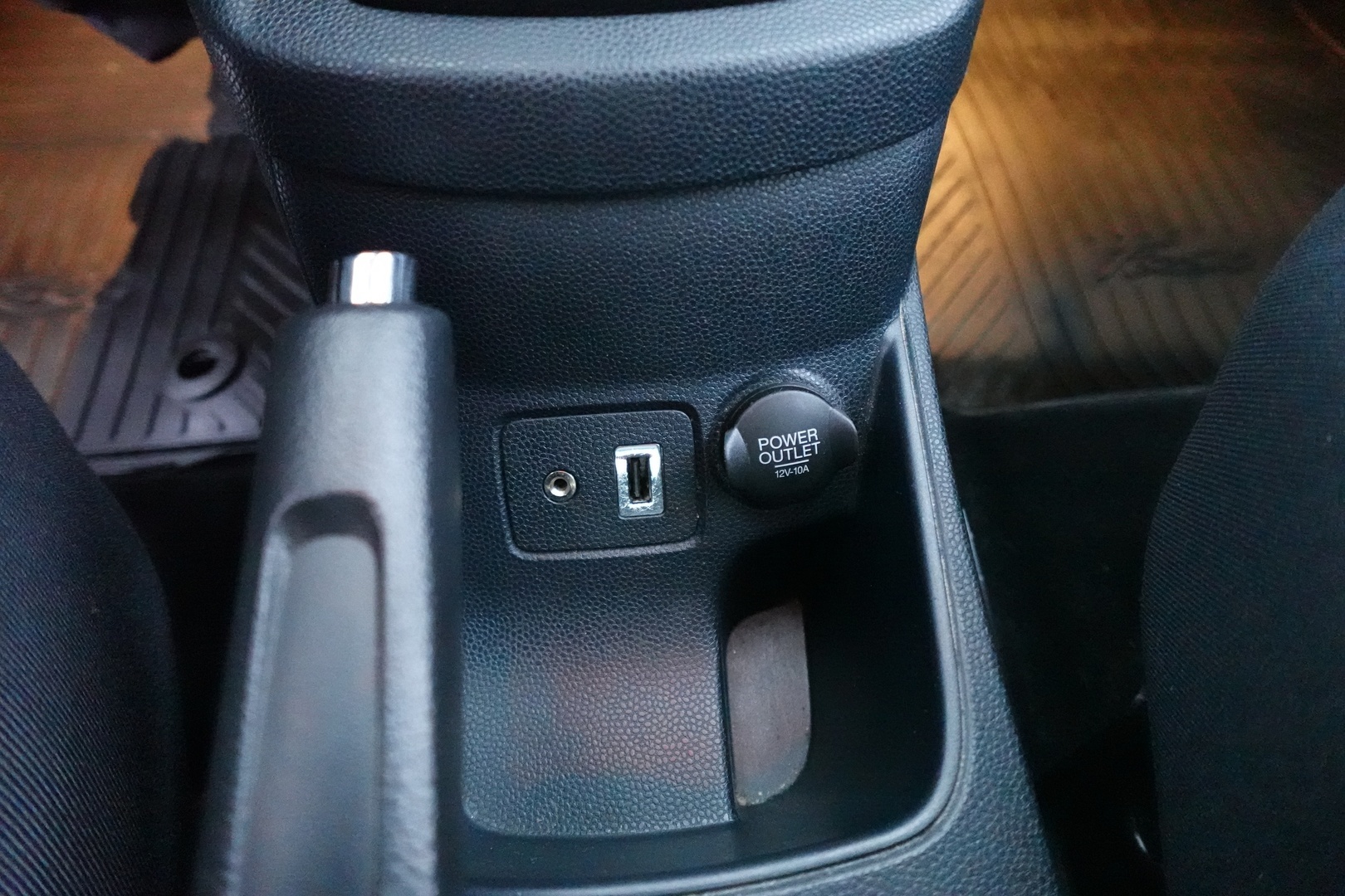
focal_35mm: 20
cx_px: 672
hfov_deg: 84.0
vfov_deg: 61.9
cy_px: 448
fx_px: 747
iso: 6400
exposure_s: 1/30
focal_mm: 7.6
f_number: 2
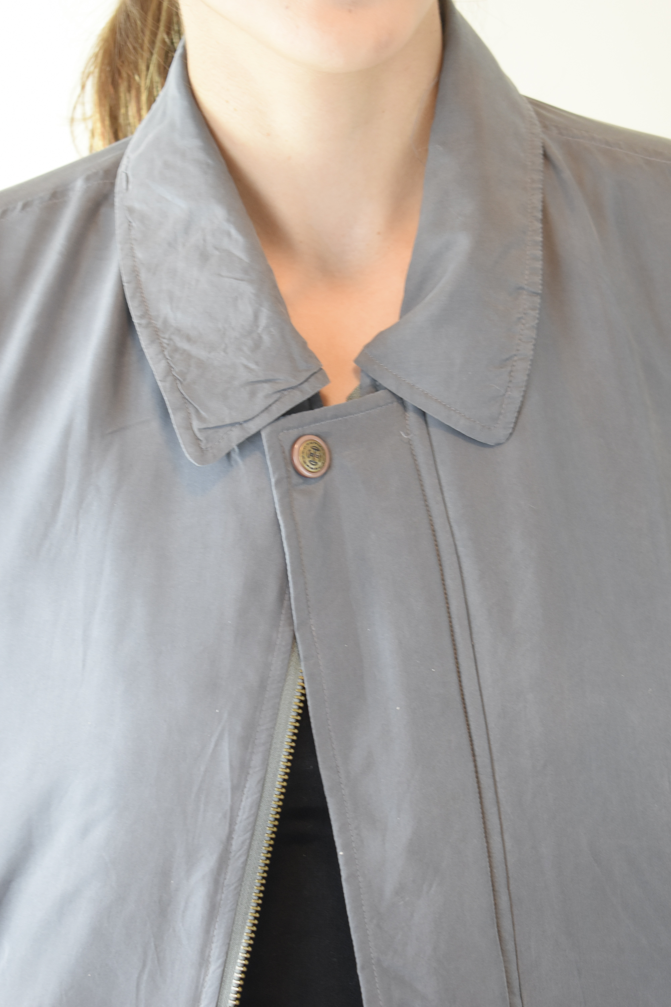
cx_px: 336
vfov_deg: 28.1
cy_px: 504
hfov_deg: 18.9
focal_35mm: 72
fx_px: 2013
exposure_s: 1/60
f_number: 5.3
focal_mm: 48
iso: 900
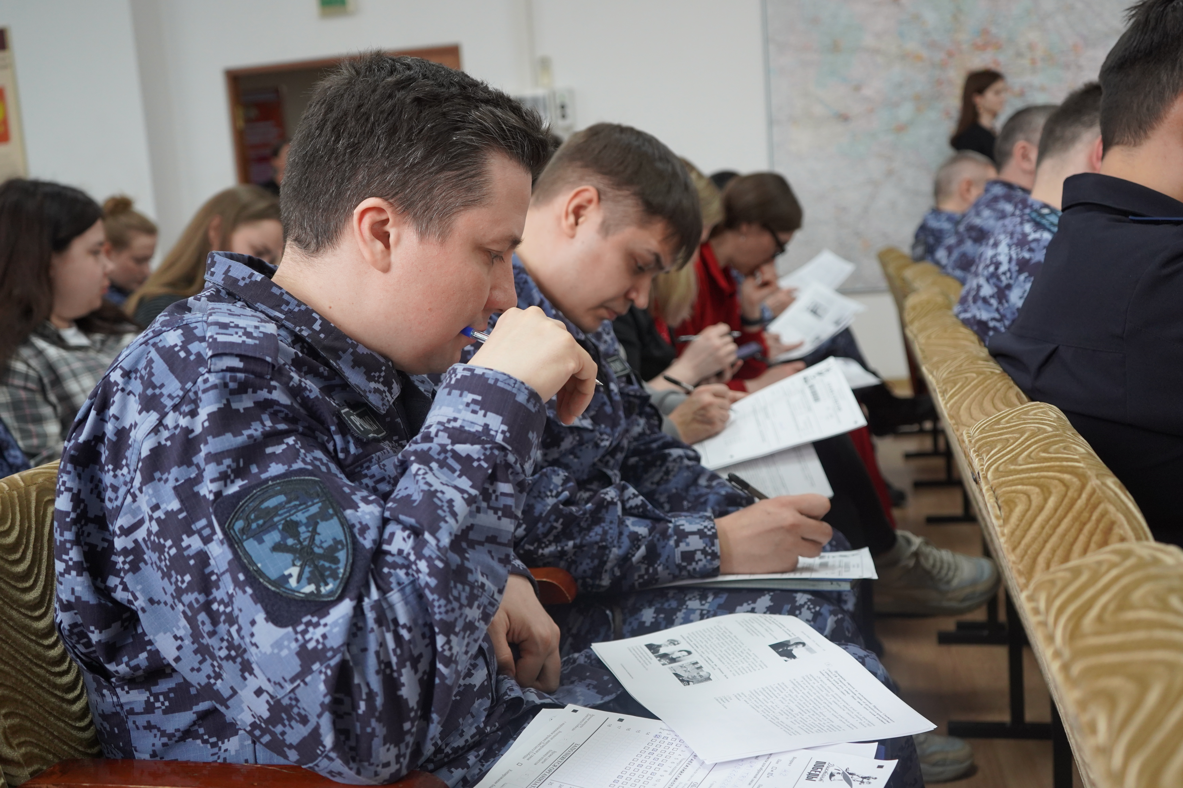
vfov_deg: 36.9
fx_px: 1183
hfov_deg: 53.1
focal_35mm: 36
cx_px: 592
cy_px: 394
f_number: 4
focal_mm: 36
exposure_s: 1/160
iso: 1600
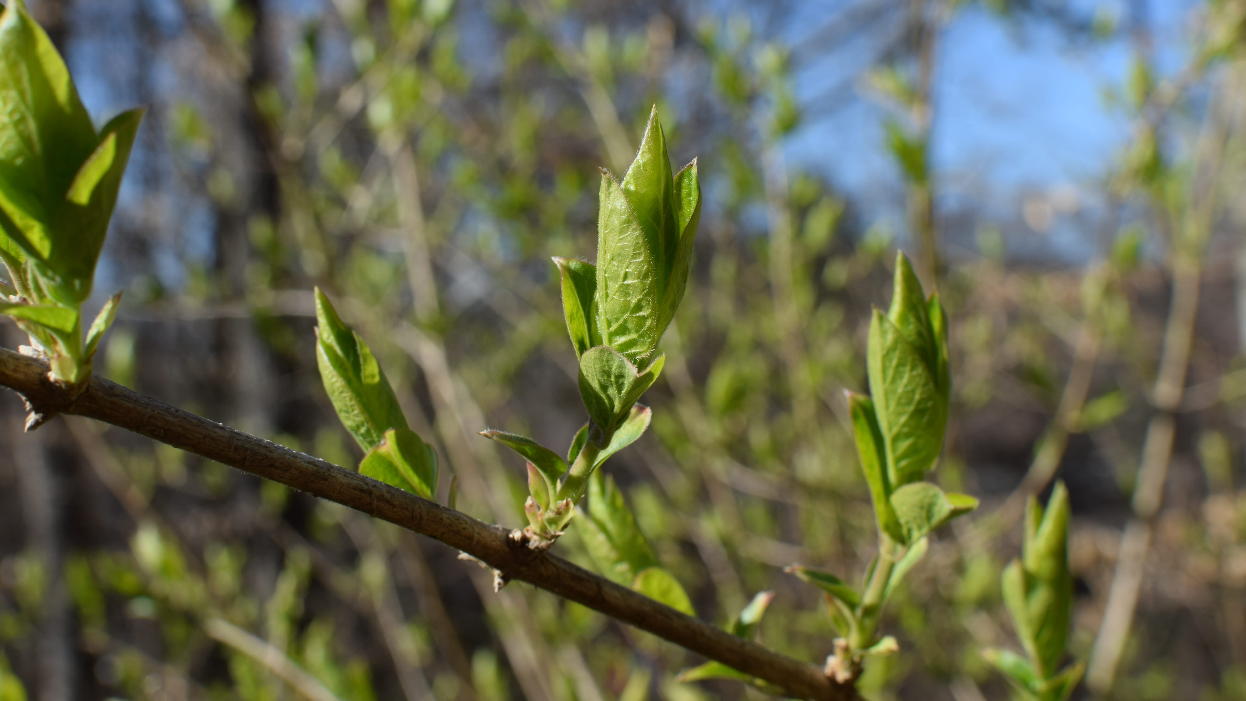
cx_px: 627
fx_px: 1835
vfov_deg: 21.6
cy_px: 309
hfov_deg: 37.5
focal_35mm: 56
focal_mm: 35
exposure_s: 1/320
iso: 200
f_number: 9
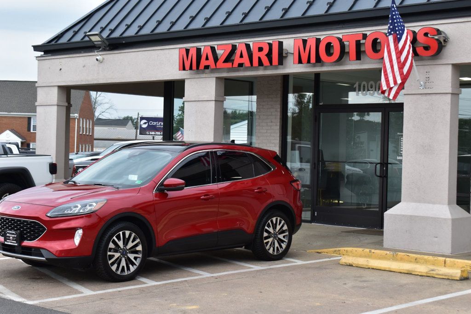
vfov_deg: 19.7
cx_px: 236
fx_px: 902
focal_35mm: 69
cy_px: 157
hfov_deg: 29.3
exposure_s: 1/125
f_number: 9
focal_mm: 46
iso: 400
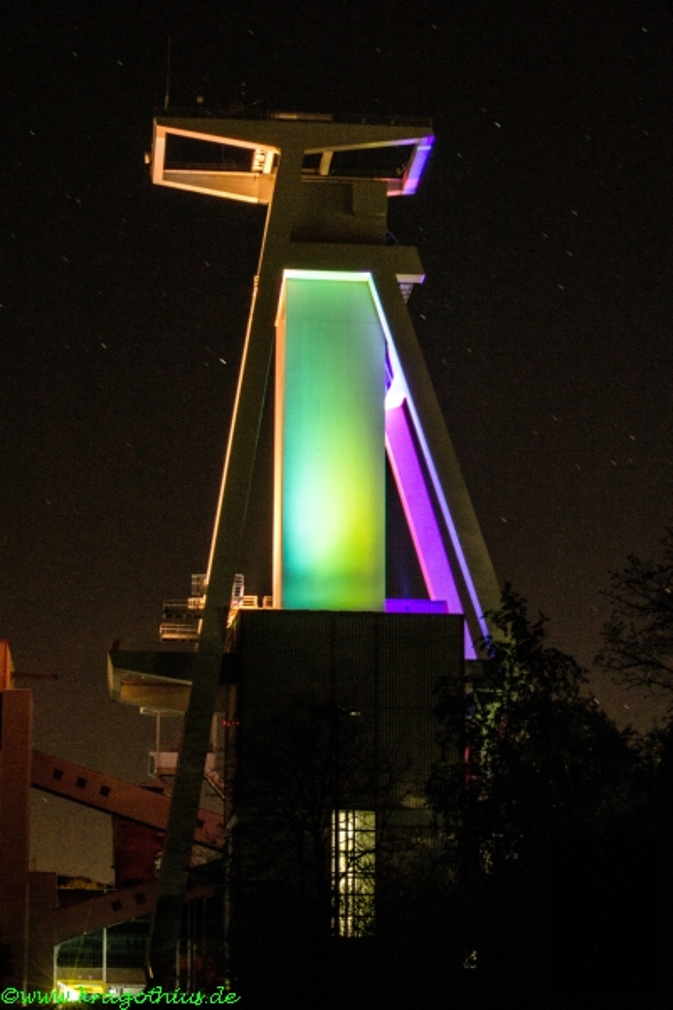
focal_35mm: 82
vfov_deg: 24.6
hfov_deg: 16.6
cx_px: 336
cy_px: 505
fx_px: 2313
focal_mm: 55
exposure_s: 30
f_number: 13
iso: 800
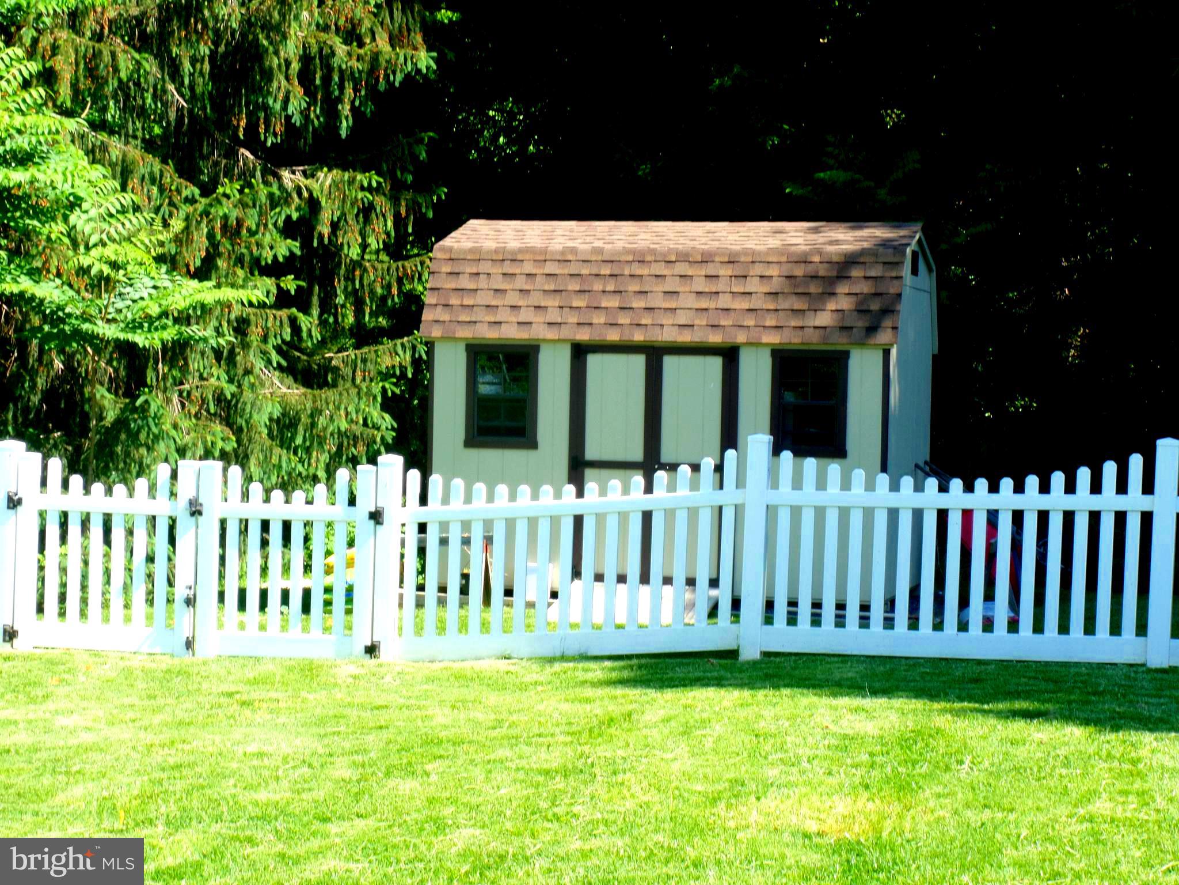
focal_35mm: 78
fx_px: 2657
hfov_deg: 25.0
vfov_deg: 18.9
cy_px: 442
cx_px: 590
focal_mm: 13.9
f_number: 8.4
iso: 80
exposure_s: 1/30
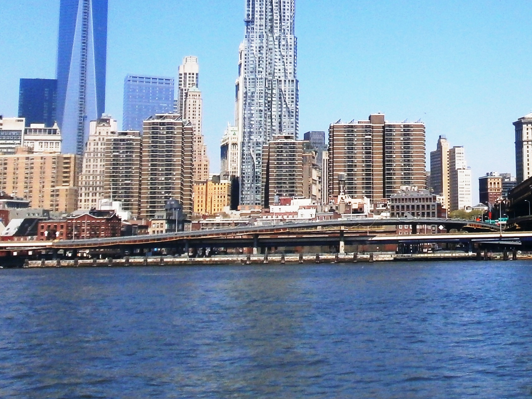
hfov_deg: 25.3
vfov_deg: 19.2
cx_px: 464
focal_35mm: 75
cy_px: 23
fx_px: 1153
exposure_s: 1/160
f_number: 11
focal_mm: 5.8
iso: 100
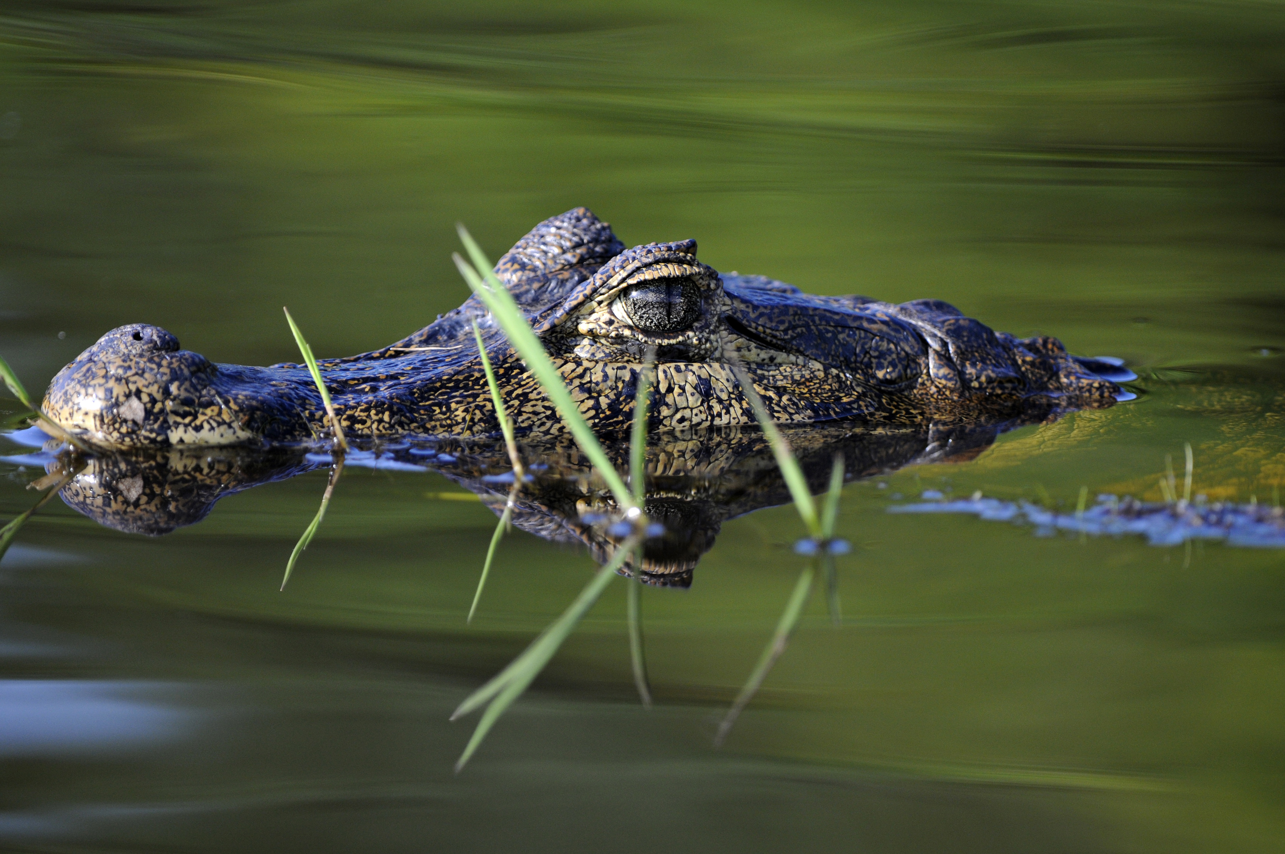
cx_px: 642
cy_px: 427
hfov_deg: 4.4
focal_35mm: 465
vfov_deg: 2.9
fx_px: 16578
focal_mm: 310
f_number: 4
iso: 400
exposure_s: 1/800
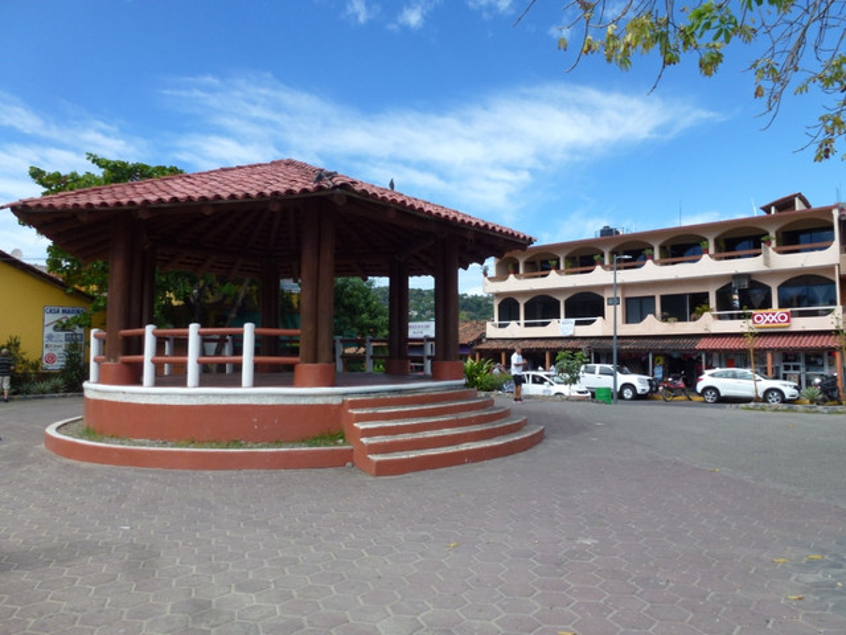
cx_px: 423
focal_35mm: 24
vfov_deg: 56.8
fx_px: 587
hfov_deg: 71.6
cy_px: 318
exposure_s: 1/640
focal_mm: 4.3
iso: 100
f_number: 4
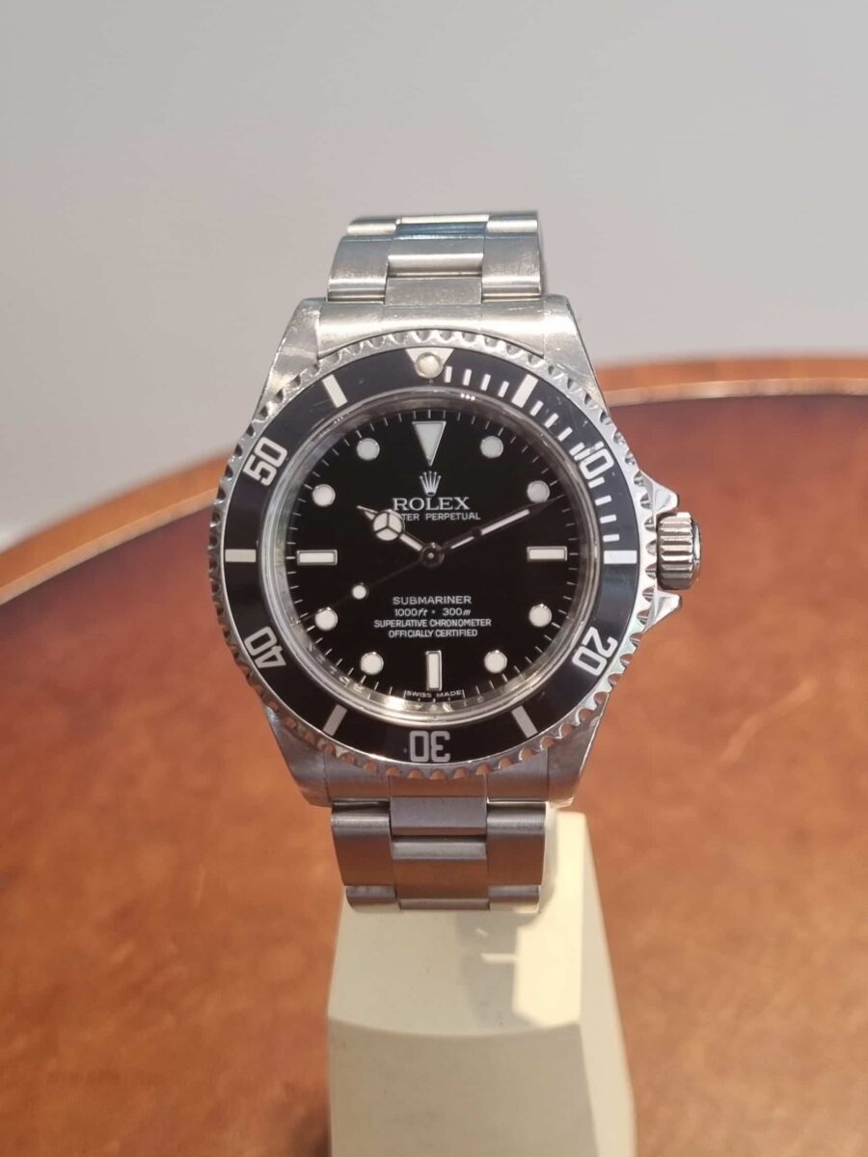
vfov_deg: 67.3
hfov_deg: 53.1
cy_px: 578
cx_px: 434
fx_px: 869
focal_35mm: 26
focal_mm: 5.4
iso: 80
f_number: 1.8
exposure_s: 1/100
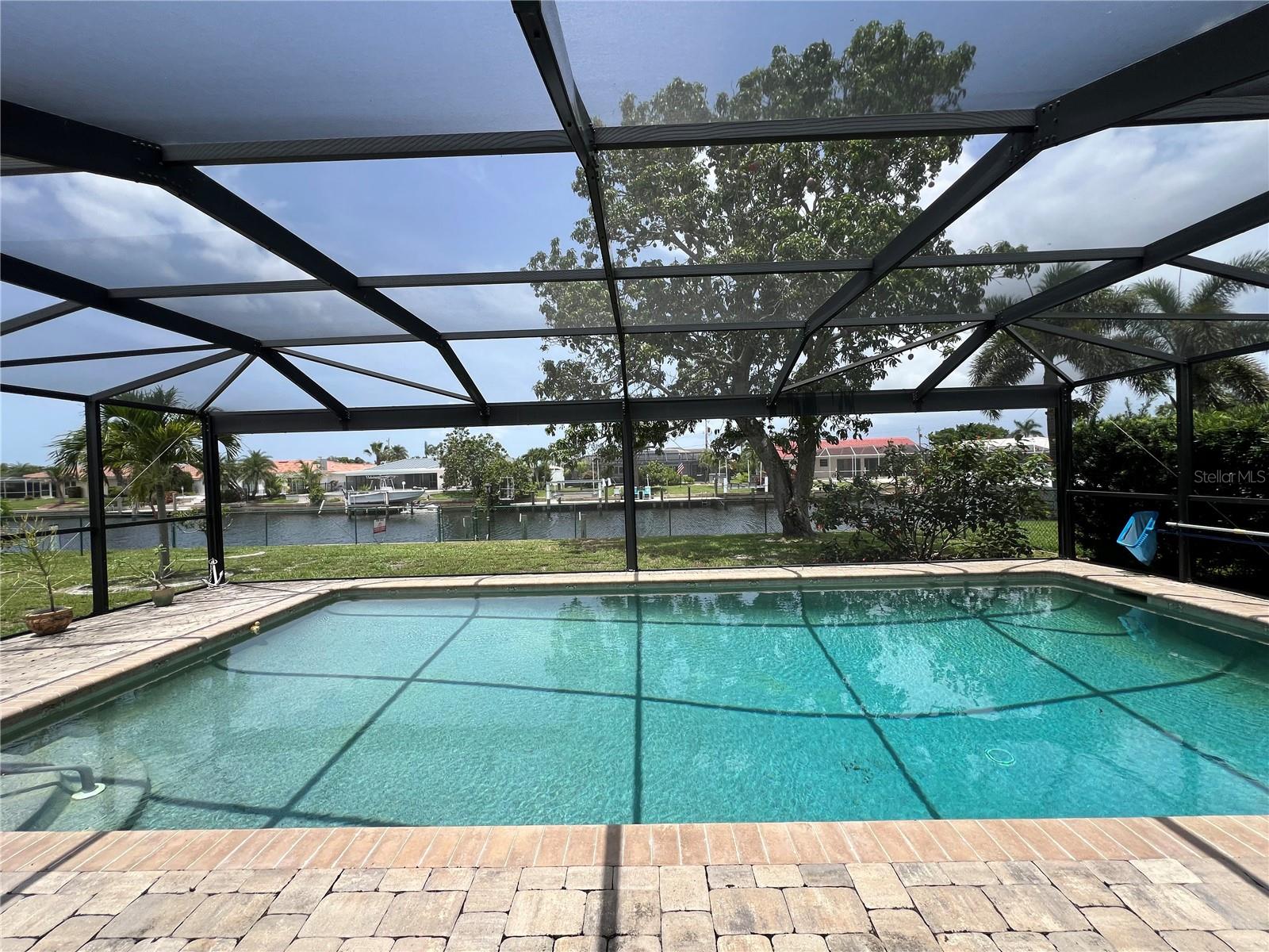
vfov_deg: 89.9
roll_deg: +1.6
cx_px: 634
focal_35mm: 13
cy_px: 476
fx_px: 477
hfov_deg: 106.2
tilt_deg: -0.4
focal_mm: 1.57
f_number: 1.8
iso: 32
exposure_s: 1/960
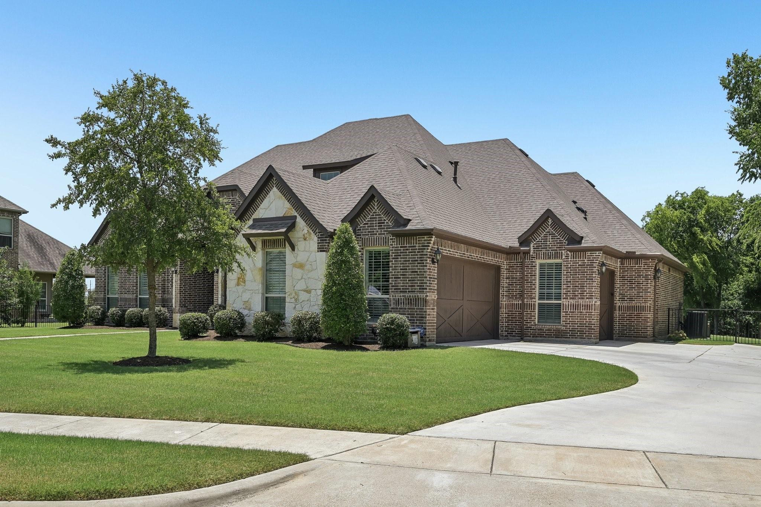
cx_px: 380
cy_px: 254
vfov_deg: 43.6
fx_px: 634
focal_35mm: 30
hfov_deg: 61.9
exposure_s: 1/1000
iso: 400
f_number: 8
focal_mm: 30
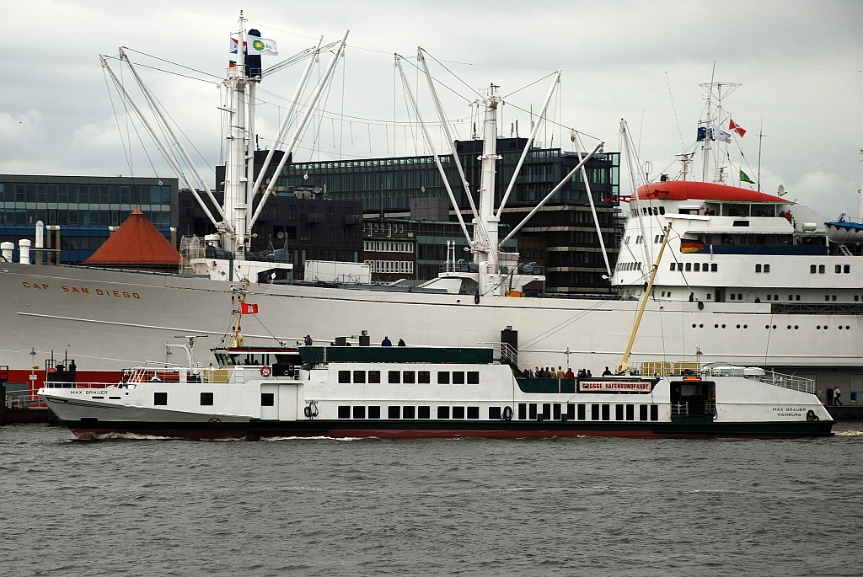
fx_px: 3059
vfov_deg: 10.8
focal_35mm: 128
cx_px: 432
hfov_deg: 16.1
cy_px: 288
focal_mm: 85
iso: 100
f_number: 5.6
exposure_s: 1/125
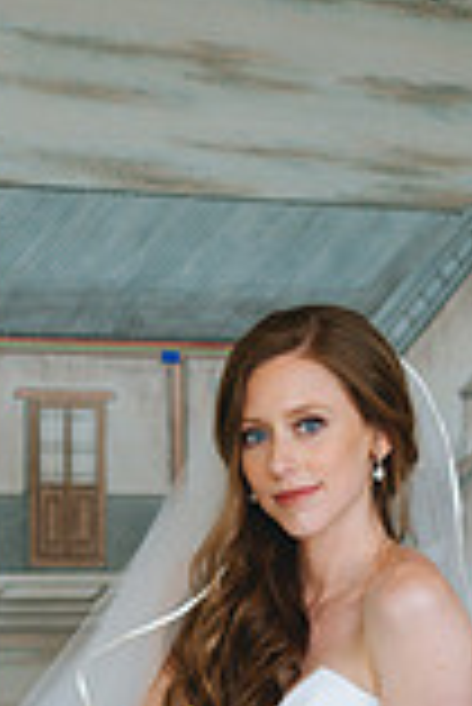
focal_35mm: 143
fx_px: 2806
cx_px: 137
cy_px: 926
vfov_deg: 13.8
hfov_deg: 9.6
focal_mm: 50
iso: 250
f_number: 2
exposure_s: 1/160
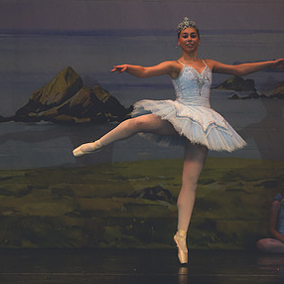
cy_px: 111
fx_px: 4084
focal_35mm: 440
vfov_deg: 4.0
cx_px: 165
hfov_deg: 4.0
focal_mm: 170
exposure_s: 1/500
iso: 500
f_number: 2.8
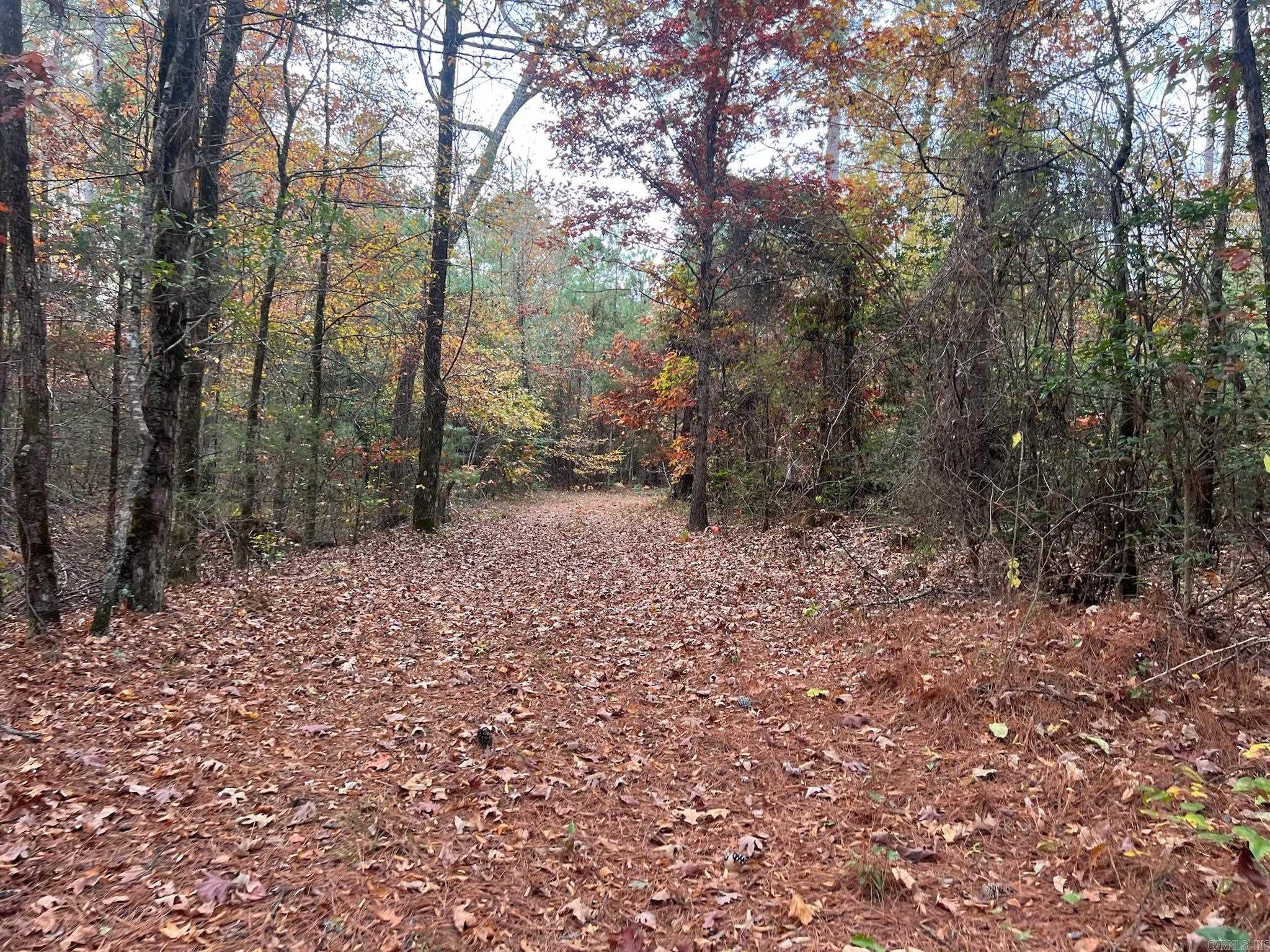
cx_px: 635
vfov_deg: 53.1
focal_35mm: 26
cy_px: 476
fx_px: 954
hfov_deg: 67.3
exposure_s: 1/121
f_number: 1.5
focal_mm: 5.7
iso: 80
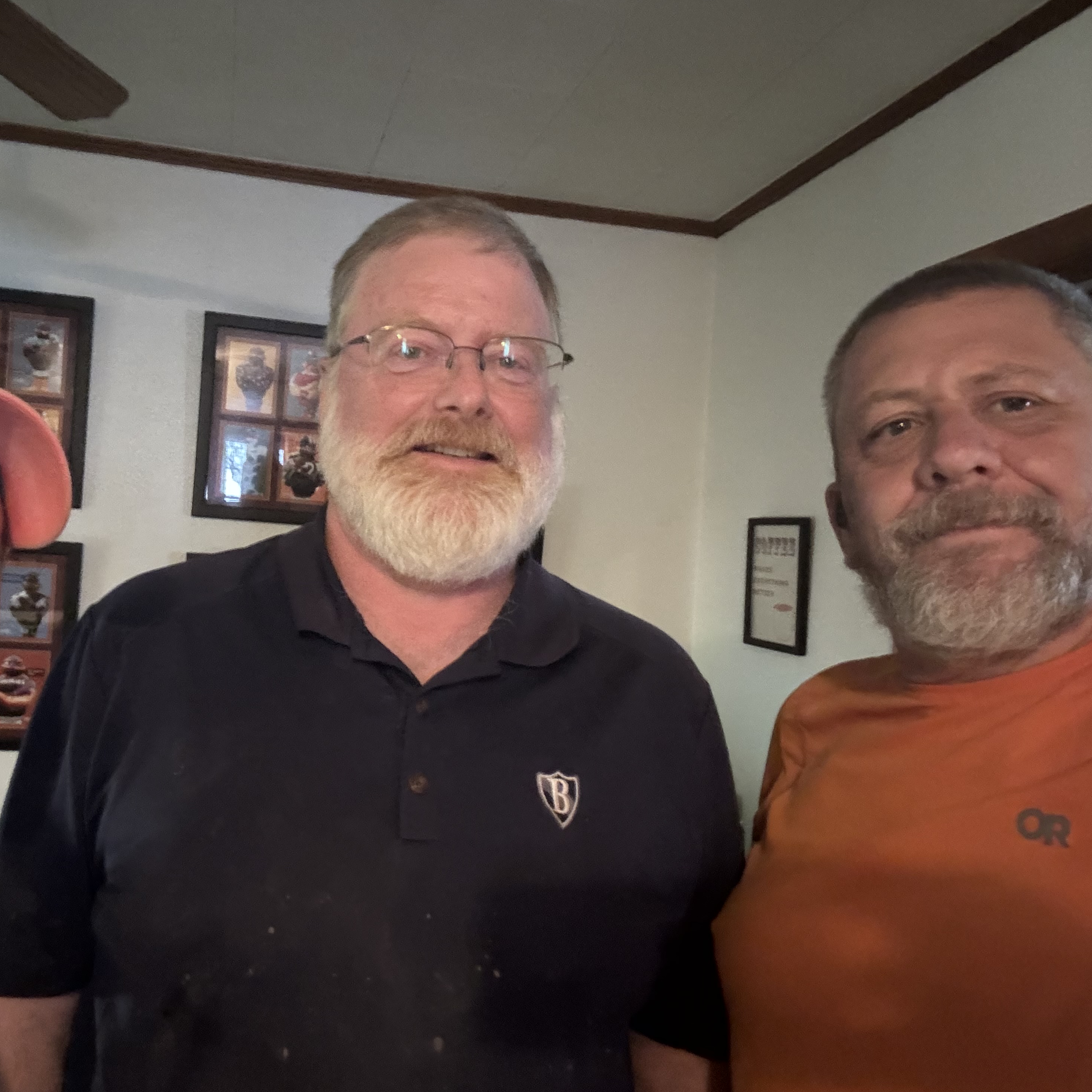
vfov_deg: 57.3
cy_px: 549
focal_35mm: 28
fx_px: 999
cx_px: 416
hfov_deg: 56.7
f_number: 1.9
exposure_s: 1/15
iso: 640
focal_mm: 2.69
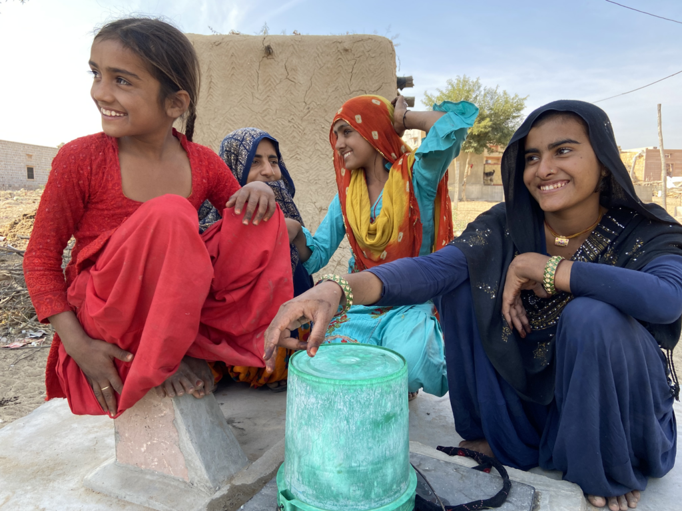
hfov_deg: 67.3
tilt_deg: -7.8
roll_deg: +0.0
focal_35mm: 26
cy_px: 256
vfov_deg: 53.1
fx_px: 512
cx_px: 341
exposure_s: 1/345
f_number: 1.8
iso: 32
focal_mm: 4.25
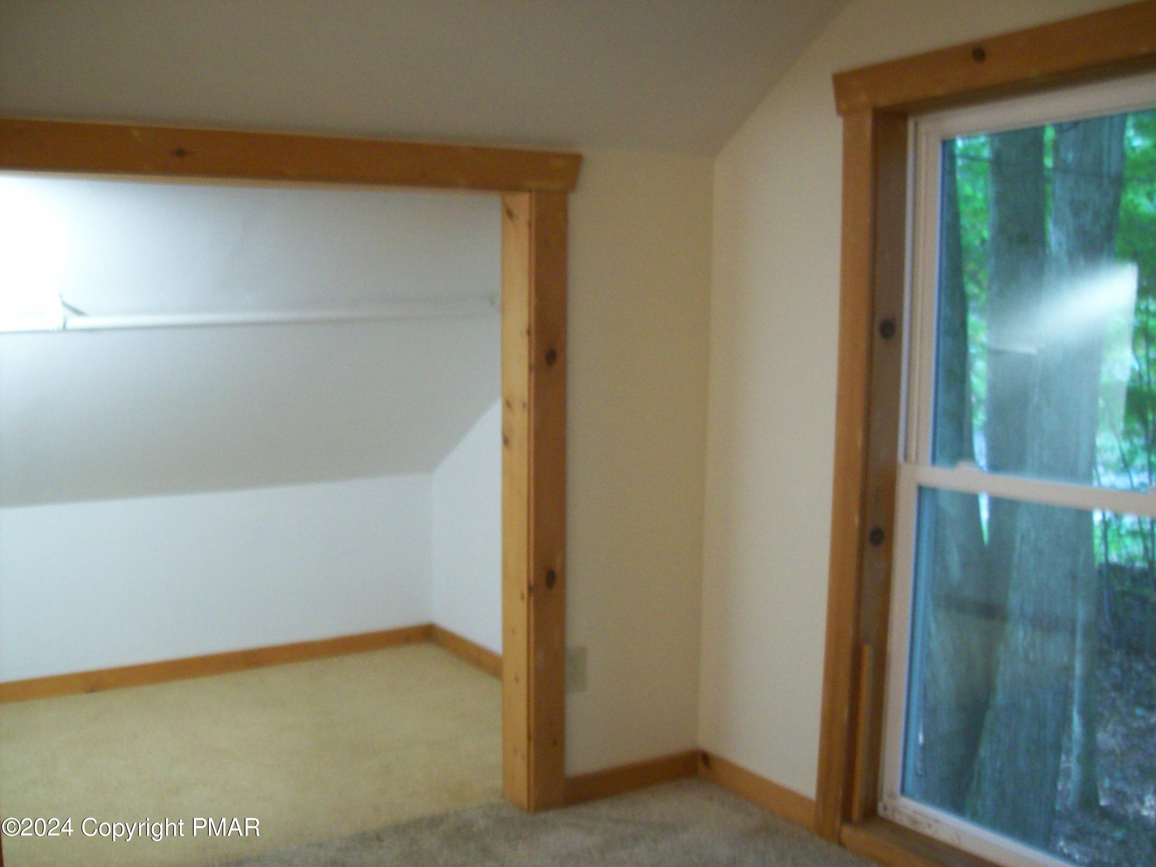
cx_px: 578
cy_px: 434
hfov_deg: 51.4
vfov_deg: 39.7
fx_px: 1202
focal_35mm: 36
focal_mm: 6
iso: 160
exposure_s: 1/9.75
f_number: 2.7
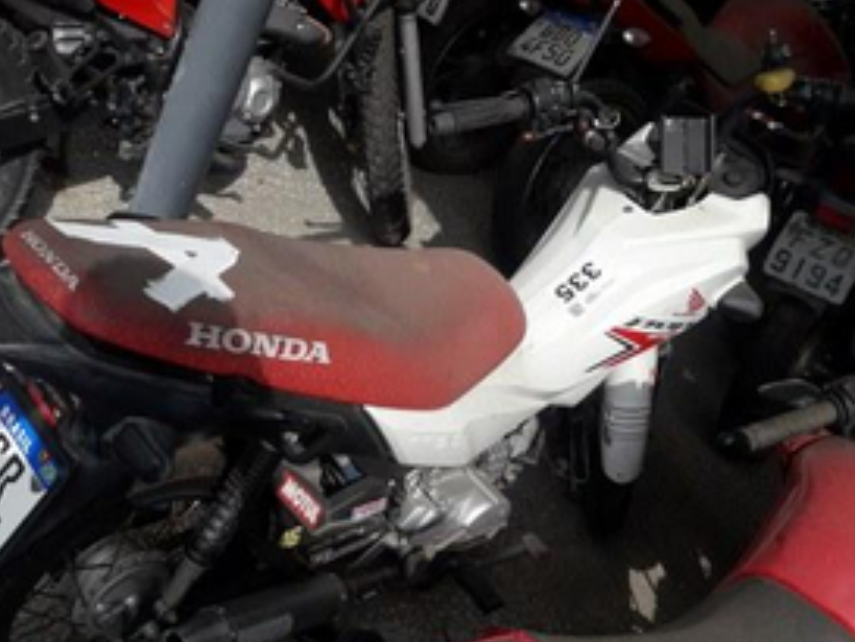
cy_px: 404
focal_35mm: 41
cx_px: 338
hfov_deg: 45.5
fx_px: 1013
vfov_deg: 35.0
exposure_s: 1/1653
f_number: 1.9
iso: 40
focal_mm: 3.7
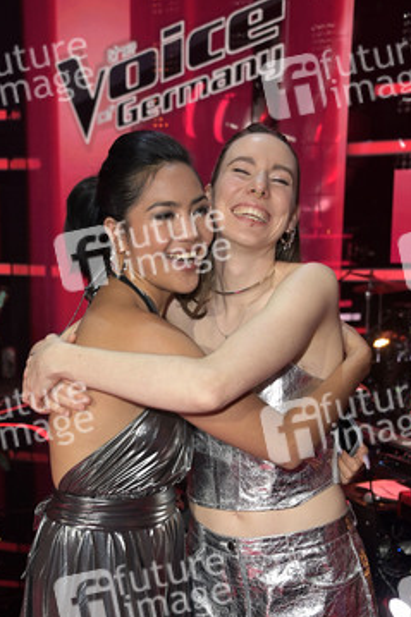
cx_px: 193
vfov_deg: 40.3
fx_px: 840
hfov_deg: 27.5
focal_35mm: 49
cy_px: 337
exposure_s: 1/125
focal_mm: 44
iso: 2500
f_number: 5
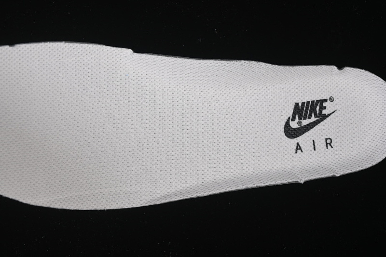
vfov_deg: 18.2
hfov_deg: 27.0
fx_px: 804
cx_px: 193
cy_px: 128
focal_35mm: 75
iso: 160
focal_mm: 50
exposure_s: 1/80
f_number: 7.1
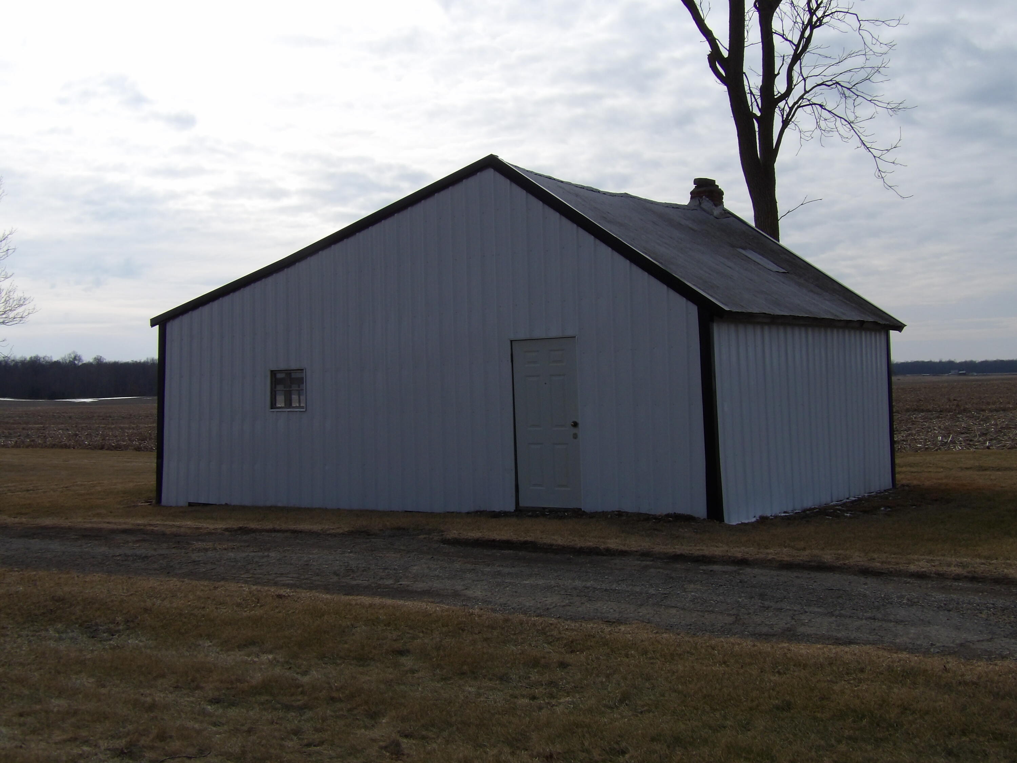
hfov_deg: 47.9
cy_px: 382
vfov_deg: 36.8
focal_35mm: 39
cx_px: 508
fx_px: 1146
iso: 100
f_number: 5.2
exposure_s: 1/906
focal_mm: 7
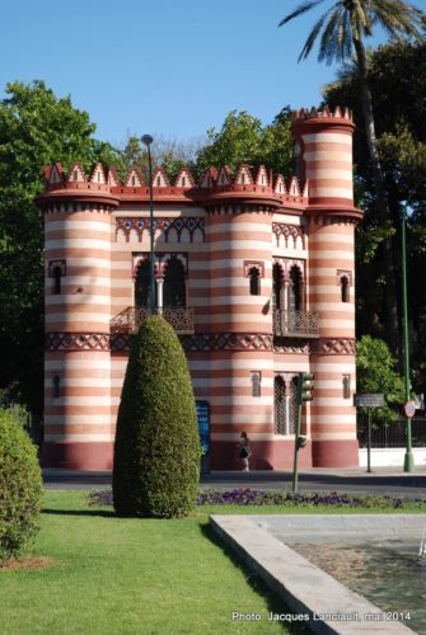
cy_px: 318
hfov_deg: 16.3
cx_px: 213
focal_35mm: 84
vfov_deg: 24.2
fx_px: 1486
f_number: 5.6
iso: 180
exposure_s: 1/500
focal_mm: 56
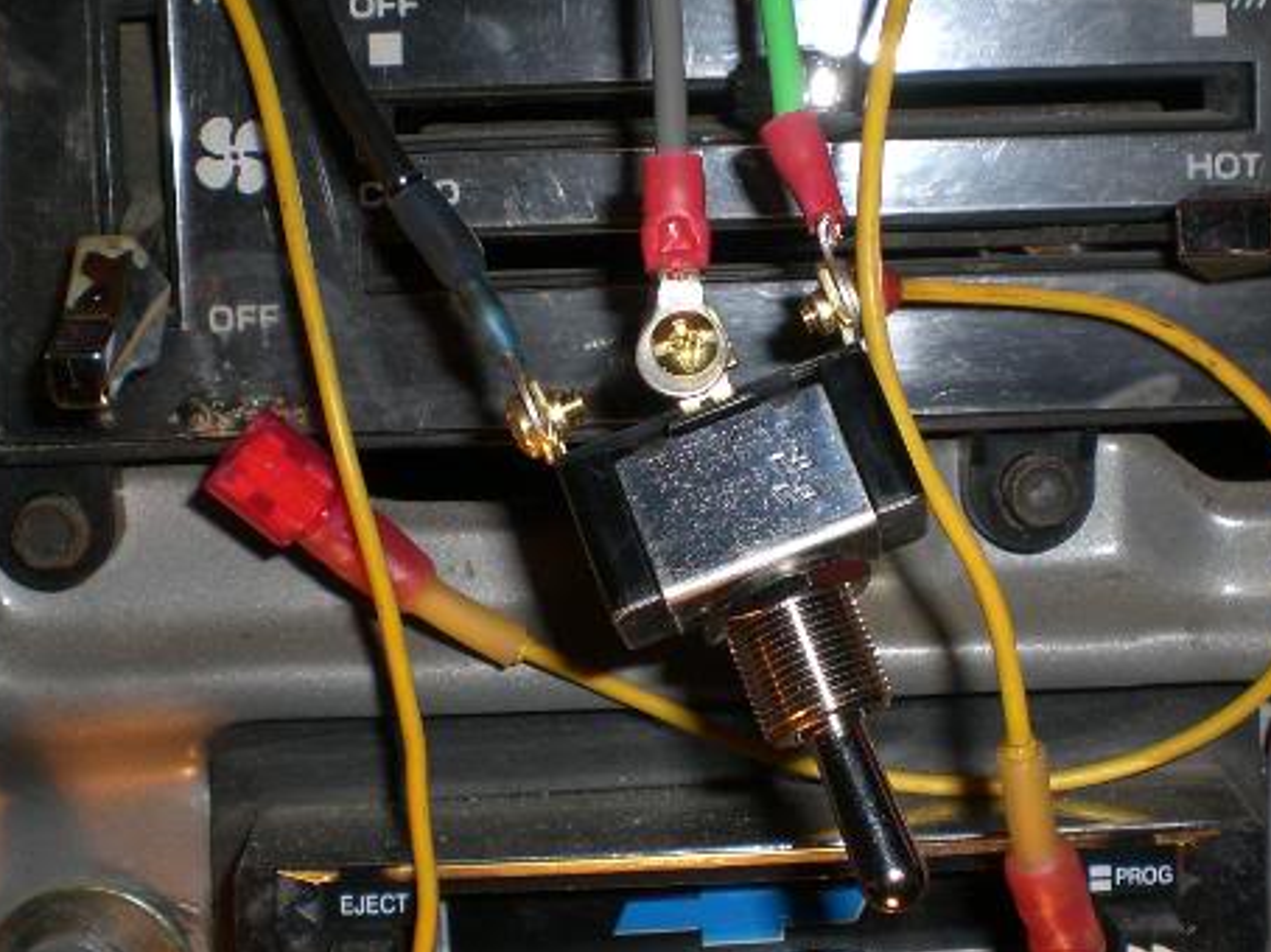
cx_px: 683
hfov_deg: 29.0
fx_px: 2459
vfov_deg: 21.9
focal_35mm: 67
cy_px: 414
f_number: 4.4
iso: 50
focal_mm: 6.3
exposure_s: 1/60
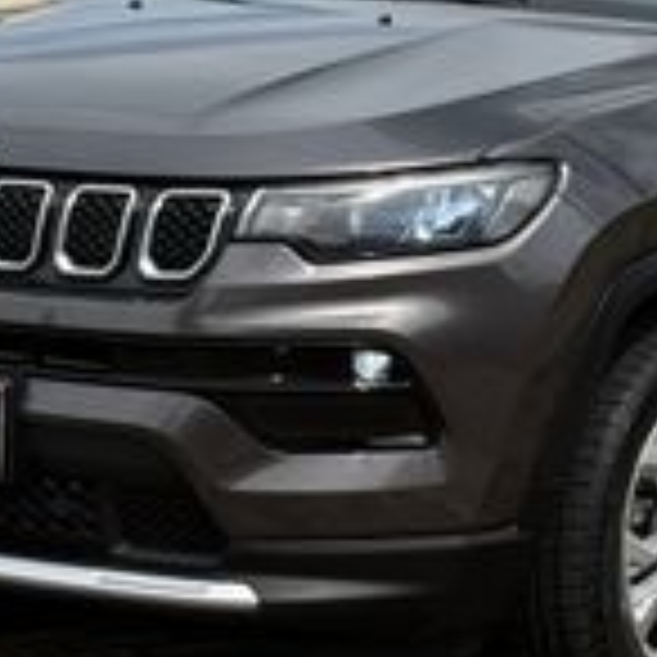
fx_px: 2942
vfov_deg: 12.7
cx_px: 567
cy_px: 216
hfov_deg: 12.7
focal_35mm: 137
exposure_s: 1/3704
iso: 100
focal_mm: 6.76
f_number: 1.78
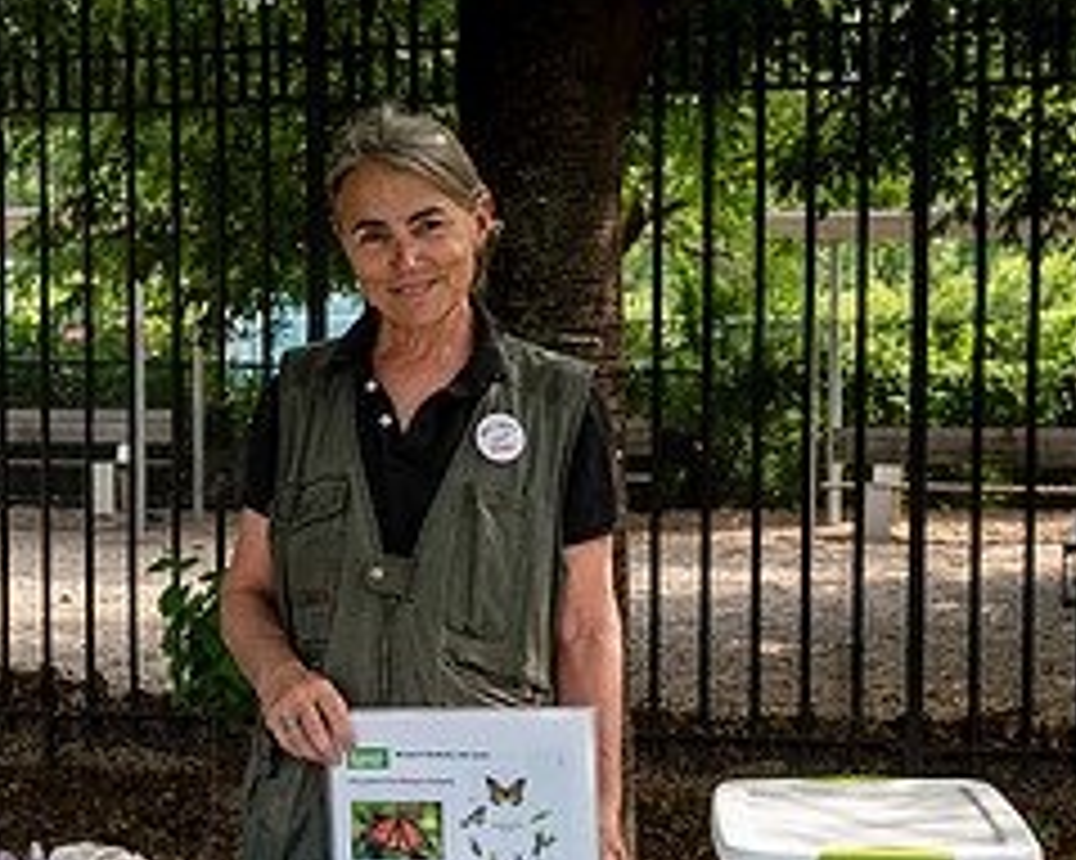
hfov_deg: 23.2
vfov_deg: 18.6
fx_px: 2610
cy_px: 621
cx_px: 367
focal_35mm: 82
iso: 320
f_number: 4
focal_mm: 24
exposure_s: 1/400
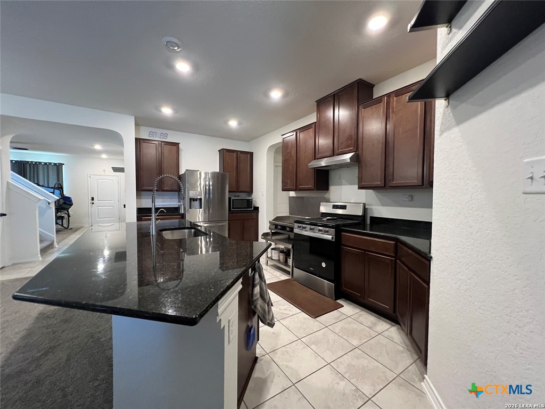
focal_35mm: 13
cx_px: 272
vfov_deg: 89.9
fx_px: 205
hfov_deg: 106.2
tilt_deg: -3.1
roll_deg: -0.5
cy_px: 204
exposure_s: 1/60
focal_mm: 1.57
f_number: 1.8
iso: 400
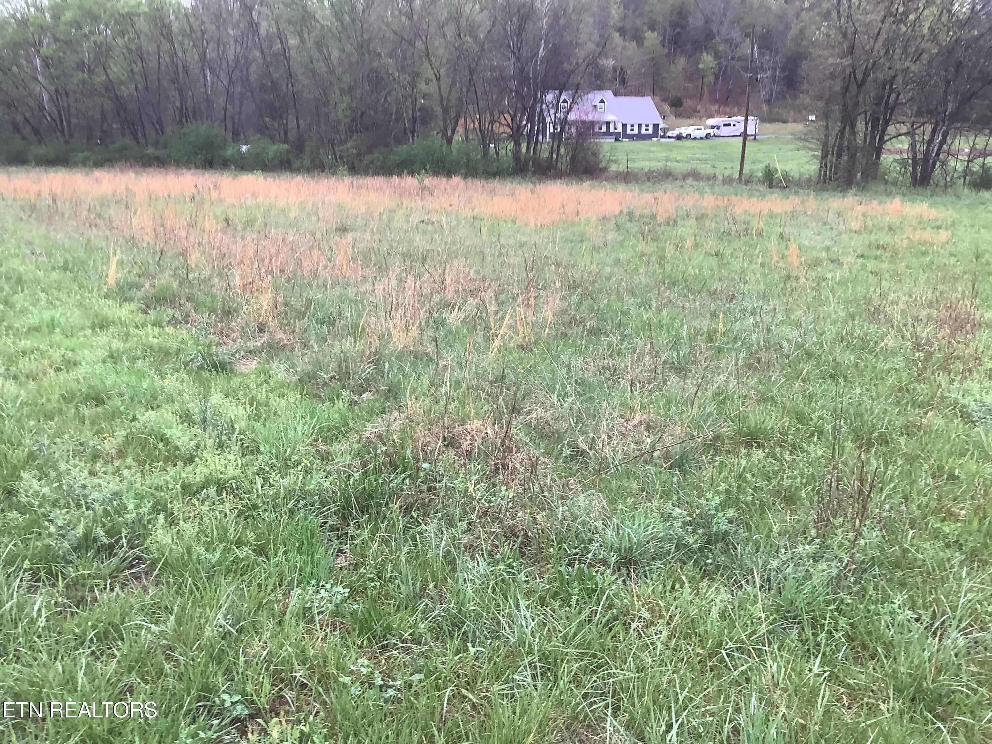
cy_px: 372
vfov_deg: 45.4
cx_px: 496
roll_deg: +0.2
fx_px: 888
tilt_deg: -12.1
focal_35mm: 31
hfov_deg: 58.4
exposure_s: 1/60
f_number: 2.4
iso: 64
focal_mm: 3.3
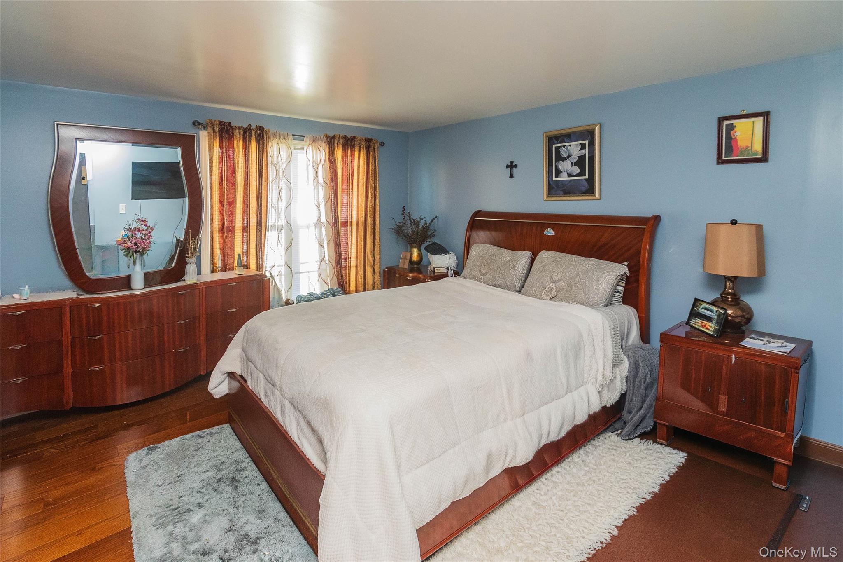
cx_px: 422
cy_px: 281
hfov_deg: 100.4
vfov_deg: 77.3
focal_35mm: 15
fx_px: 351
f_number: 5.6
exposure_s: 1/60
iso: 2000
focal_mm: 10
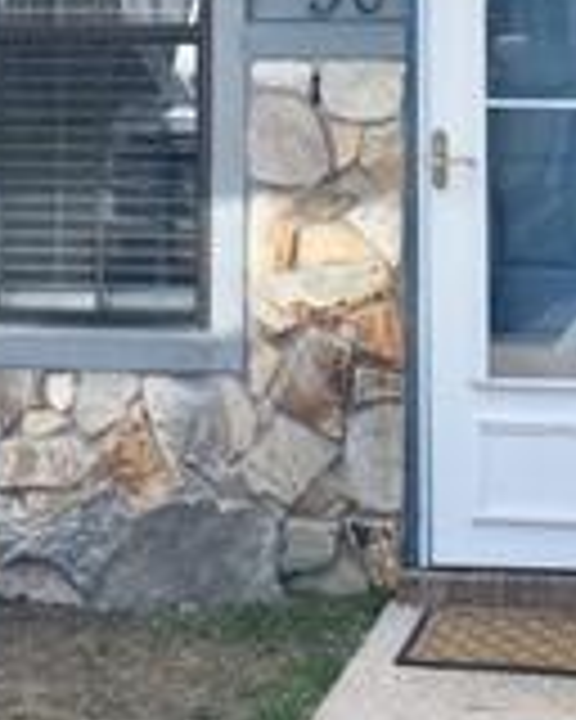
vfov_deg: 16.1
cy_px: -207
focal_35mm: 113
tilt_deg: +5.3
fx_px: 2408
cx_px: 364
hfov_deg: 13.6
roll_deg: -0.2
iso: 25
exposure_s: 1/732
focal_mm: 4.15
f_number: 2.2
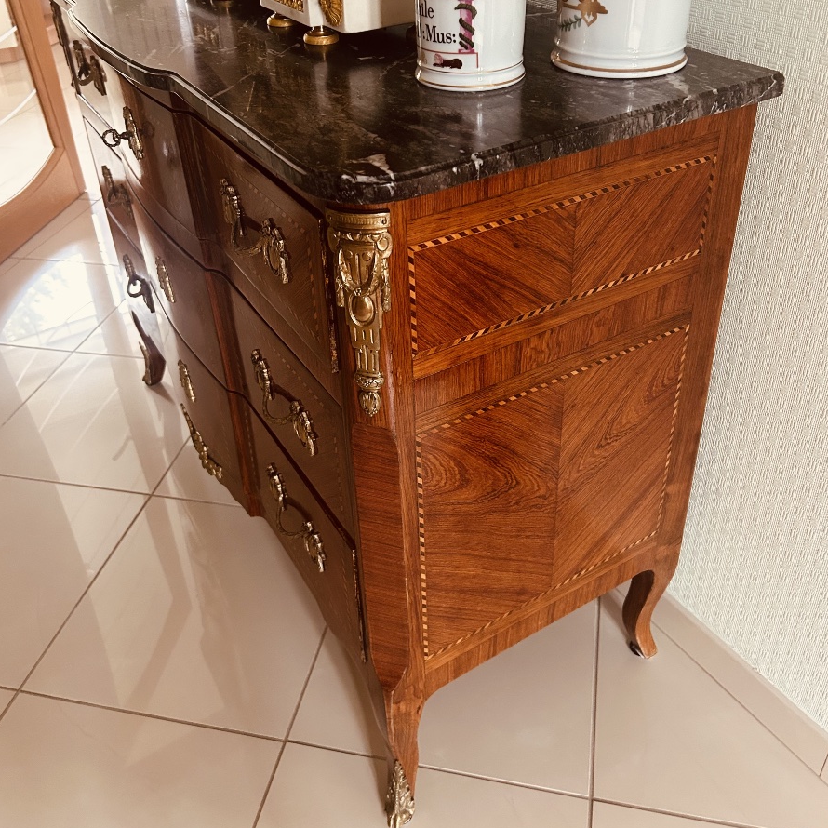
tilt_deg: -30.9
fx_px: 839
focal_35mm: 31
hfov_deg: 52.5
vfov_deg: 51.8
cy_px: 298
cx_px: 415
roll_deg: +2.4
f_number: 1.5
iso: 400
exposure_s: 1/60
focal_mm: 5.7
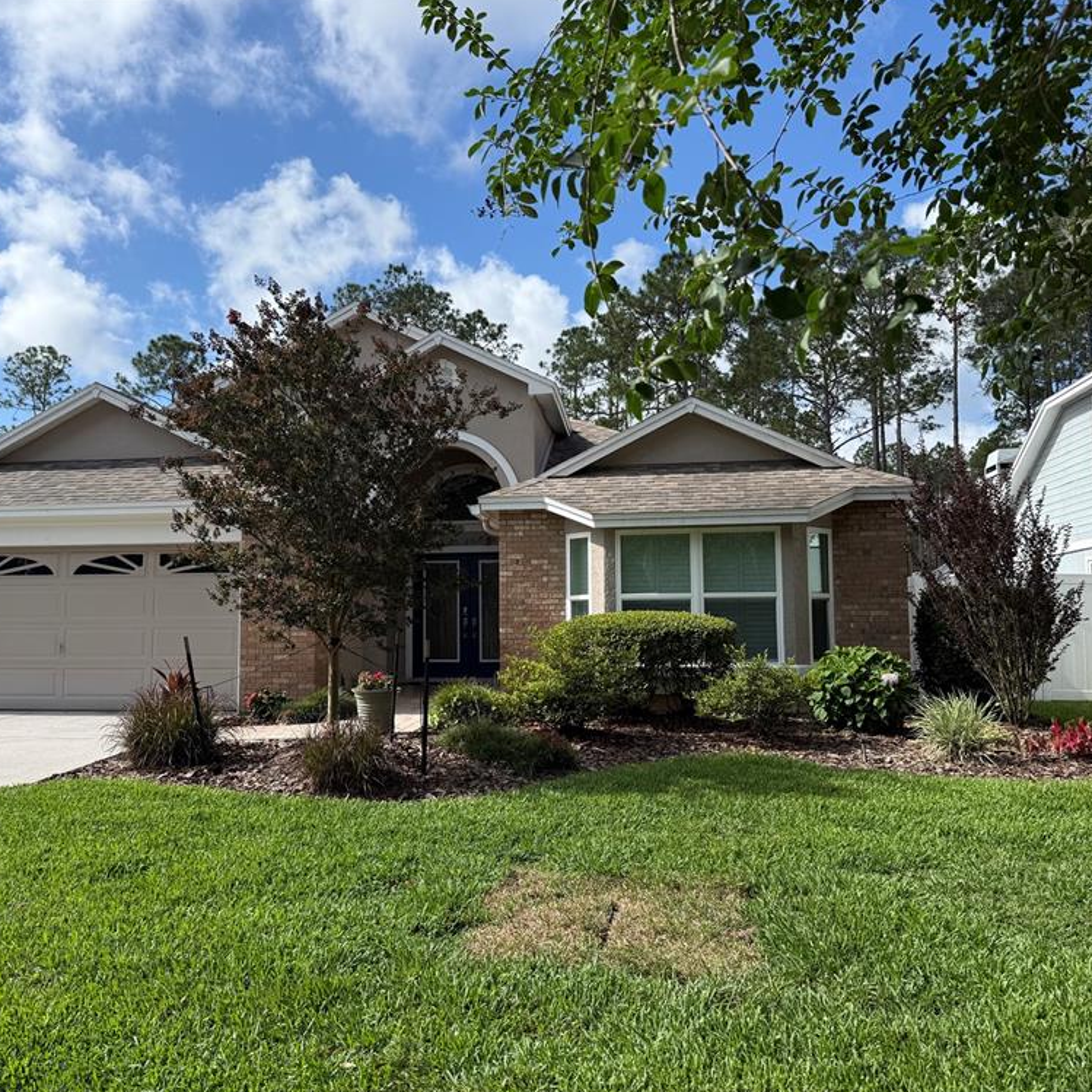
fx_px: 1035
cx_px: 468
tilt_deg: +4.8
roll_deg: -0.4
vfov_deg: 55.6
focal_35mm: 29
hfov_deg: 55.4
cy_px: 553
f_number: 1.78
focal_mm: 6.76
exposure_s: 1/3584
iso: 80
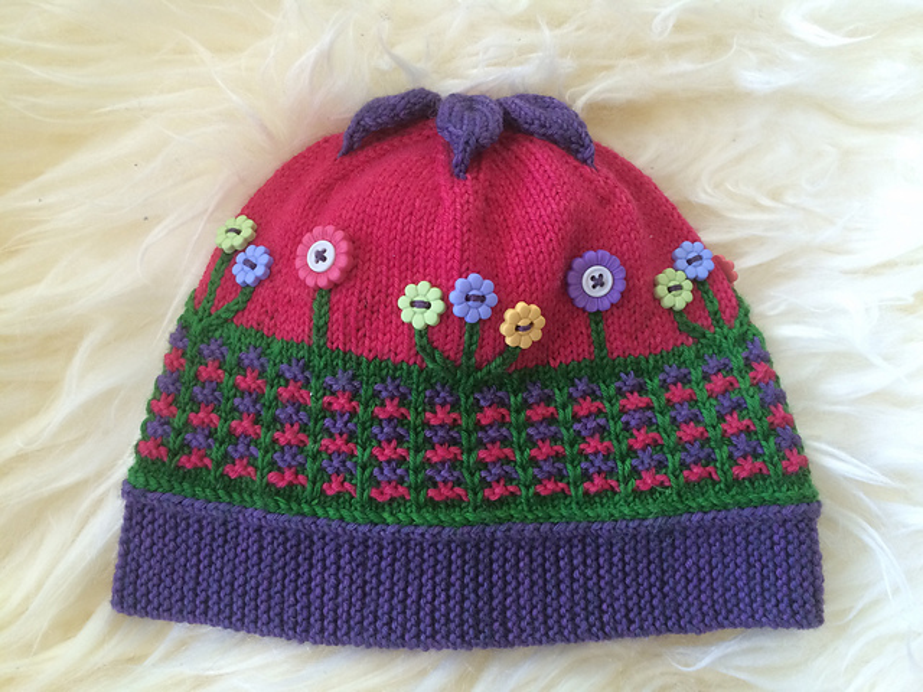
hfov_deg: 61.7
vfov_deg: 48.2
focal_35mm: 29
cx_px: 462
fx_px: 773
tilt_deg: -79.6
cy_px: 346
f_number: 2.2
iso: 64
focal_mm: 4.15
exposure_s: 1/30
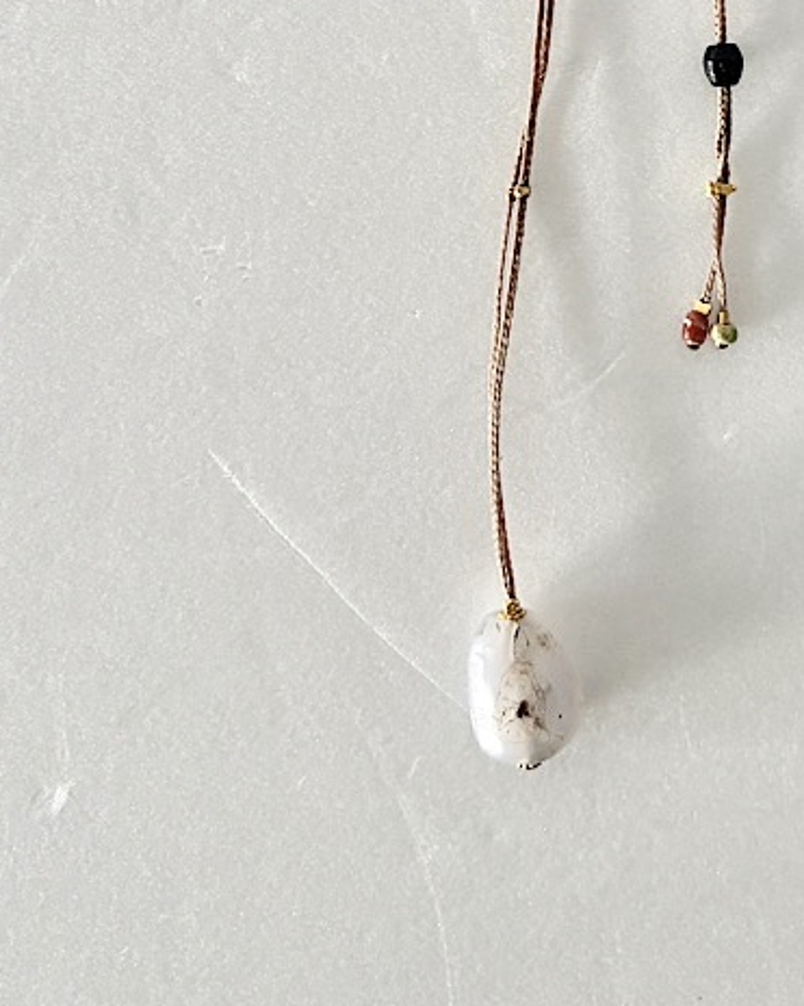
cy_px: -56
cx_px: 667
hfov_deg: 21.5
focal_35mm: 70
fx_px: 2083
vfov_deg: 25.5
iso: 160
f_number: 1.6
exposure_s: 1/60
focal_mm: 5.96
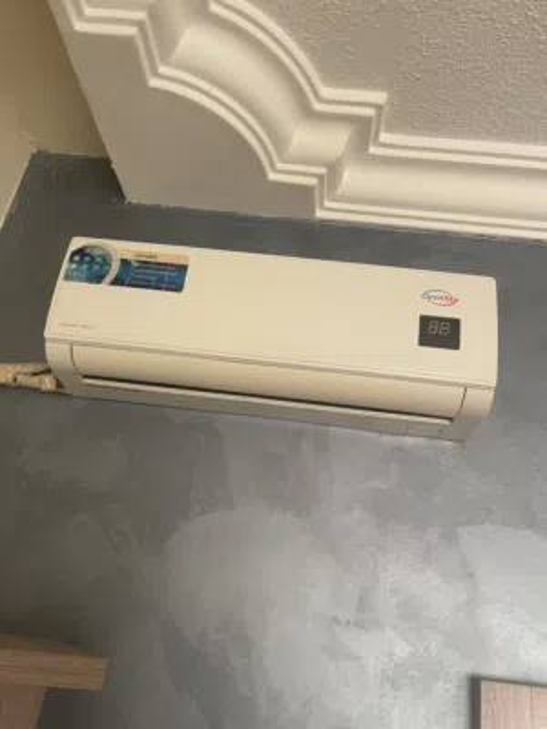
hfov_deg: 54.9
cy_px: 364
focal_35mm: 25
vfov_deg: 69.4
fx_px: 527
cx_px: 274
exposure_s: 1/60
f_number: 1.6
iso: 200
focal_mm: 5.1
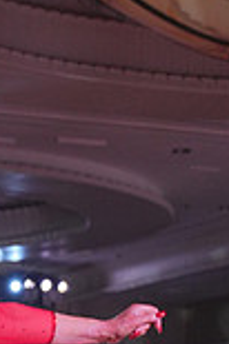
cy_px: 546
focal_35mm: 165
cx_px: -186
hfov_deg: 8.0
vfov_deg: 11.8
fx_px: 1578
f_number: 4
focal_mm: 44
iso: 1600
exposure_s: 1/500
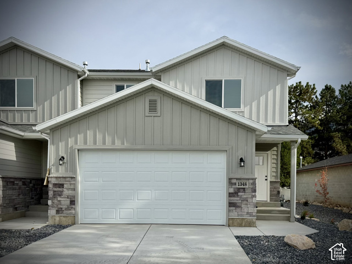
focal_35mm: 24
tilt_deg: +9.7
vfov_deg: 56.8
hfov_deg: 71.6
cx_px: 176
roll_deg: -0.2
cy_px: 132
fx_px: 244
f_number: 1.78
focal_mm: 6.76
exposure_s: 1/5319
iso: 80
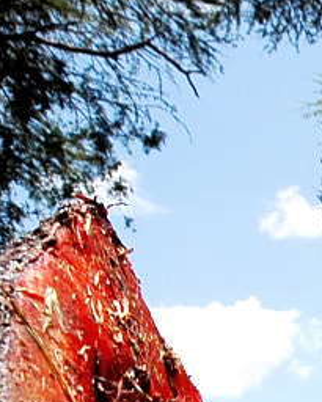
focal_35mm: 97
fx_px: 1154
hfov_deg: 13.1
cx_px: 702
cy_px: 561
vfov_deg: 18.1
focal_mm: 11
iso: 100
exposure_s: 1/320
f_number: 9
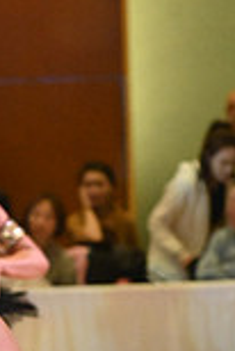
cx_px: -143
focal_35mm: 545
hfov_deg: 2.5
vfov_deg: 3.8
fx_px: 5324
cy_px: 529
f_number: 6.3
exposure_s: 1/400
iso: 5000
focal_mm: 145
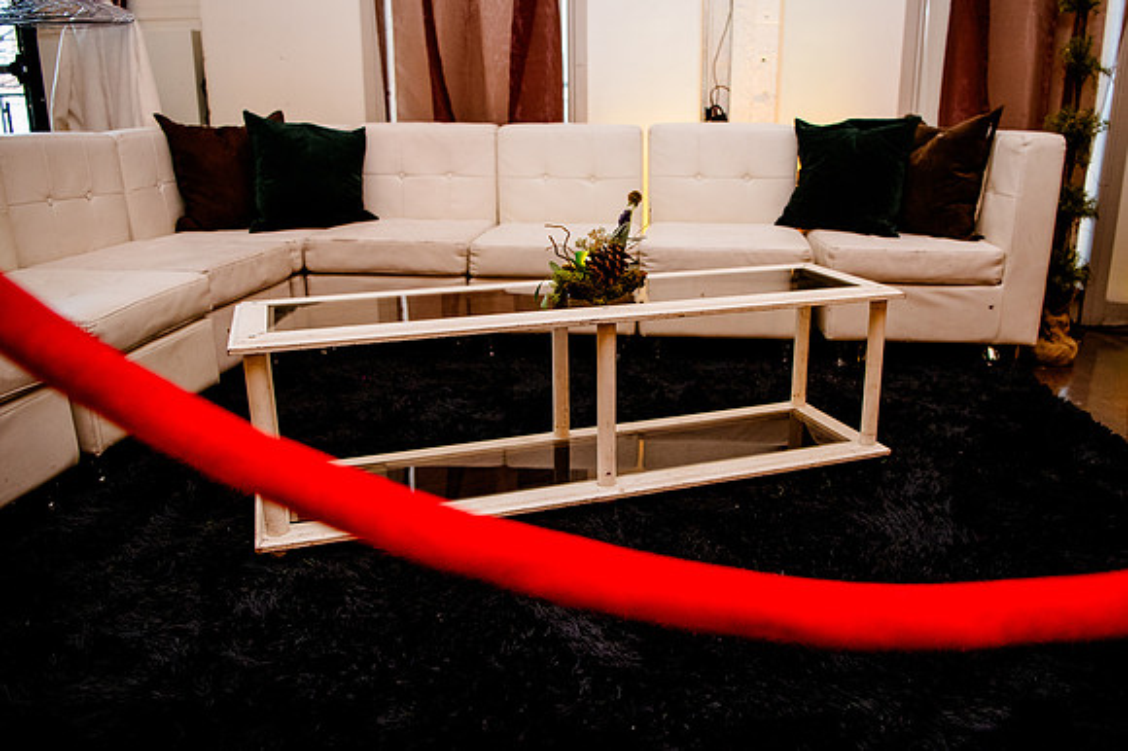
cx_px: 606
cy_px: 375
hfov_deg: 63.0
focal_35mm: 29
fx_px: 918
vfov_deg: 44.5
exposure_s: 1/100
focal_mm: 26
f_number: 2.8
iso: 4000
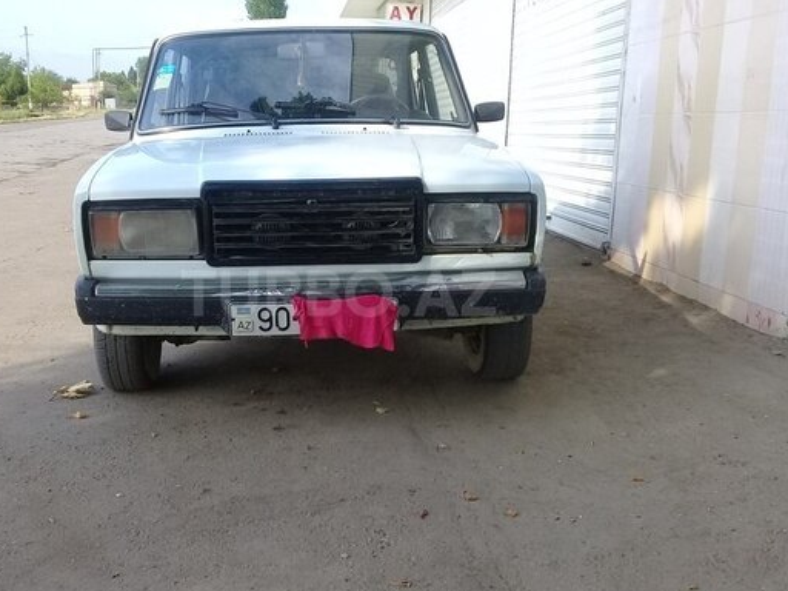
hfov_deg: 46.7
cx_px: 339
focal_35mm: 40
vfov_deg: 36.0
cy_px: 293
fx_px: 911
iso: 50
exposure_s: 1/396
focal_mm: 3.3
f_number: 2.2
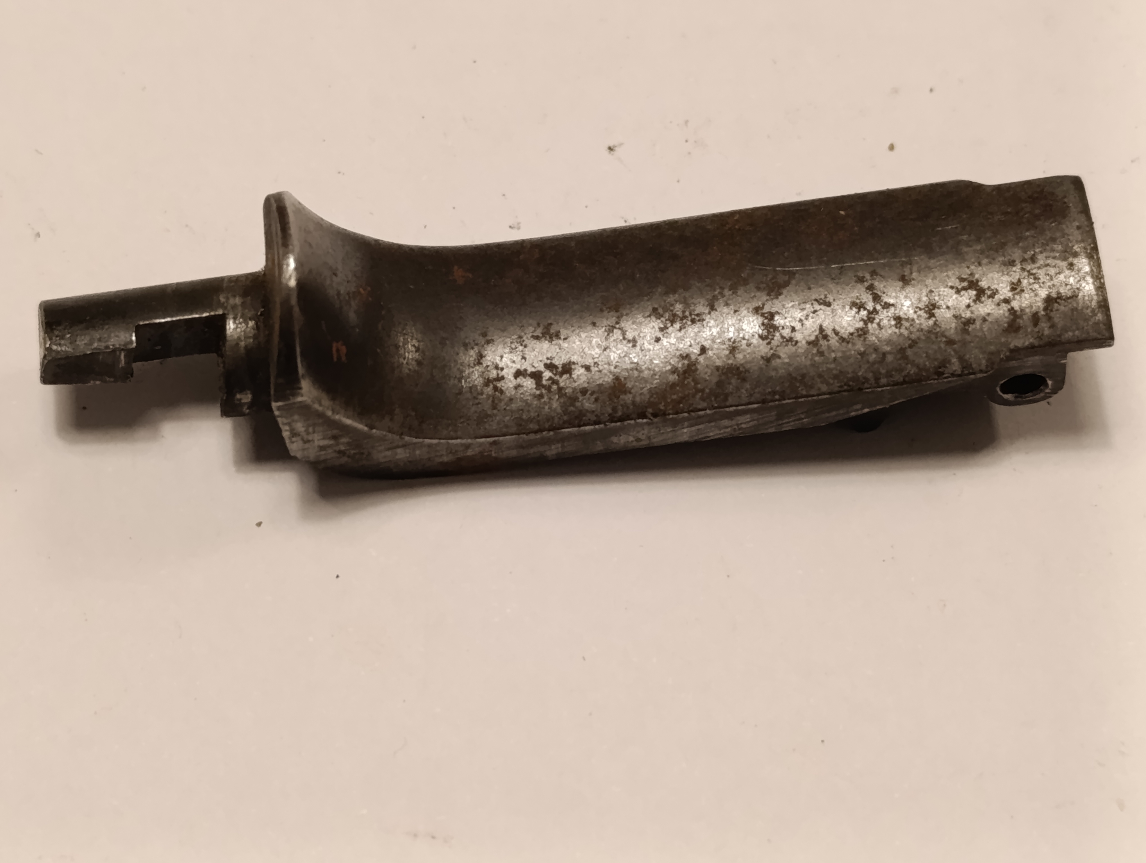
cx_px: 573
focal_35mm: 92
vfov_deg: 16.1
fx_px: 3050
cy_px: 432
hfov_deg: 21.3
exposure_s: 1/100
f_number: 1.6
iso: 800
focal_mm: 6.14
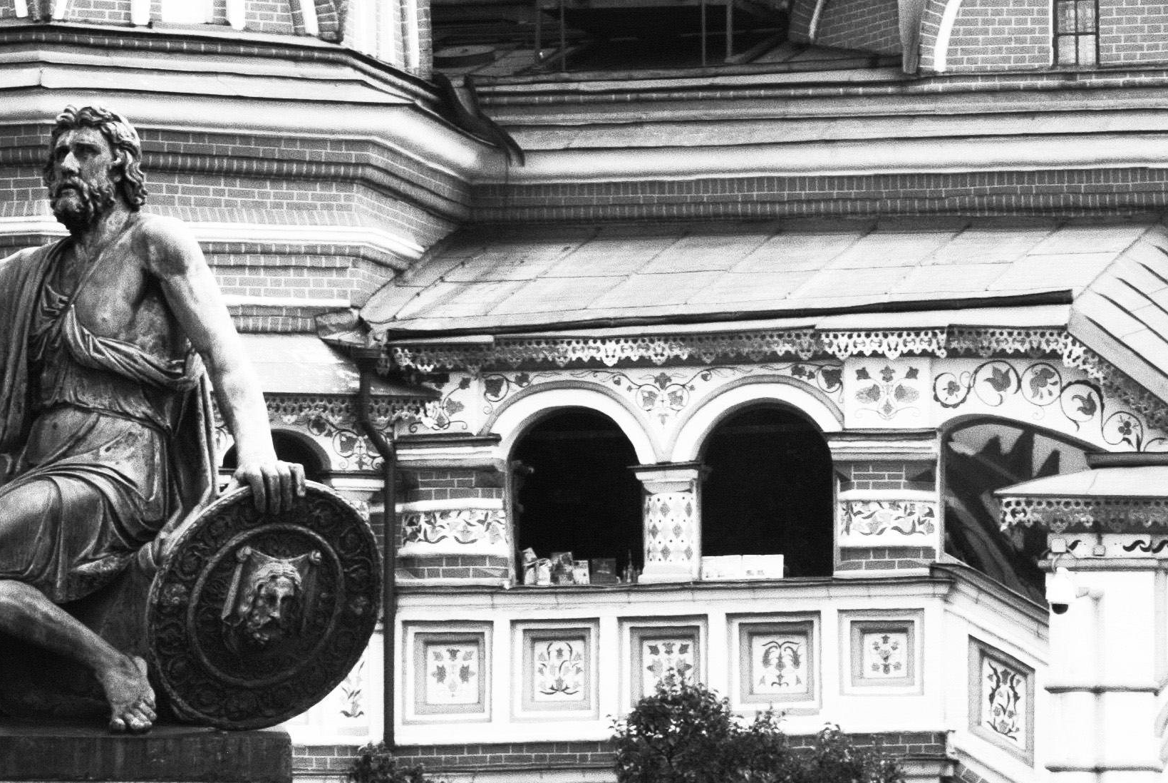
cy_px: -57
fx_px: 7251
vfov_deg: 6.2
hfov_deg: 9.2
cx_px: 636
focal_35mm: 223
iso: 400
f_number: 22
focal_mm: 63
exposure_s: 1/30
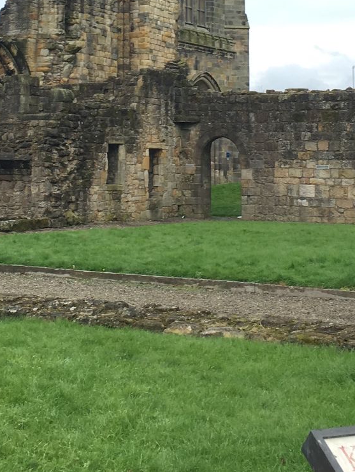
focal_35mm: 80
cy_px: 11
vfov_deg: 23.5
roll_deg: -0.6
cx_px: 135
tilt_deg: +10.7
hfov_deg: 18.4
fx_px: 1093
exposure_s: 1/245
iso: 25
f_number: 2.2
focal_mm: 4.15
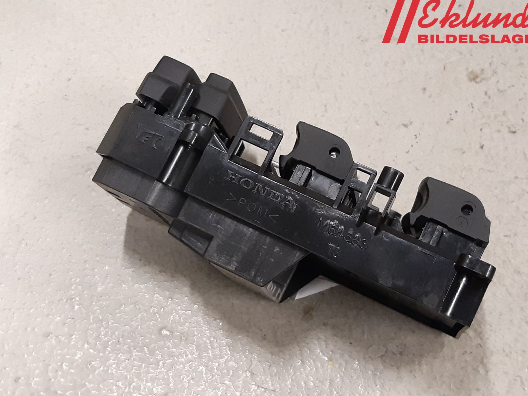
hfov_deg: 65.3
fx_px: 412
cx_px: 272
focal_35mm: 27
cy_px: 203
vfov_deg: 51.3
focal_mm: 3.93
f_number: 1.7
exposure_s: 1/50
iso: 200
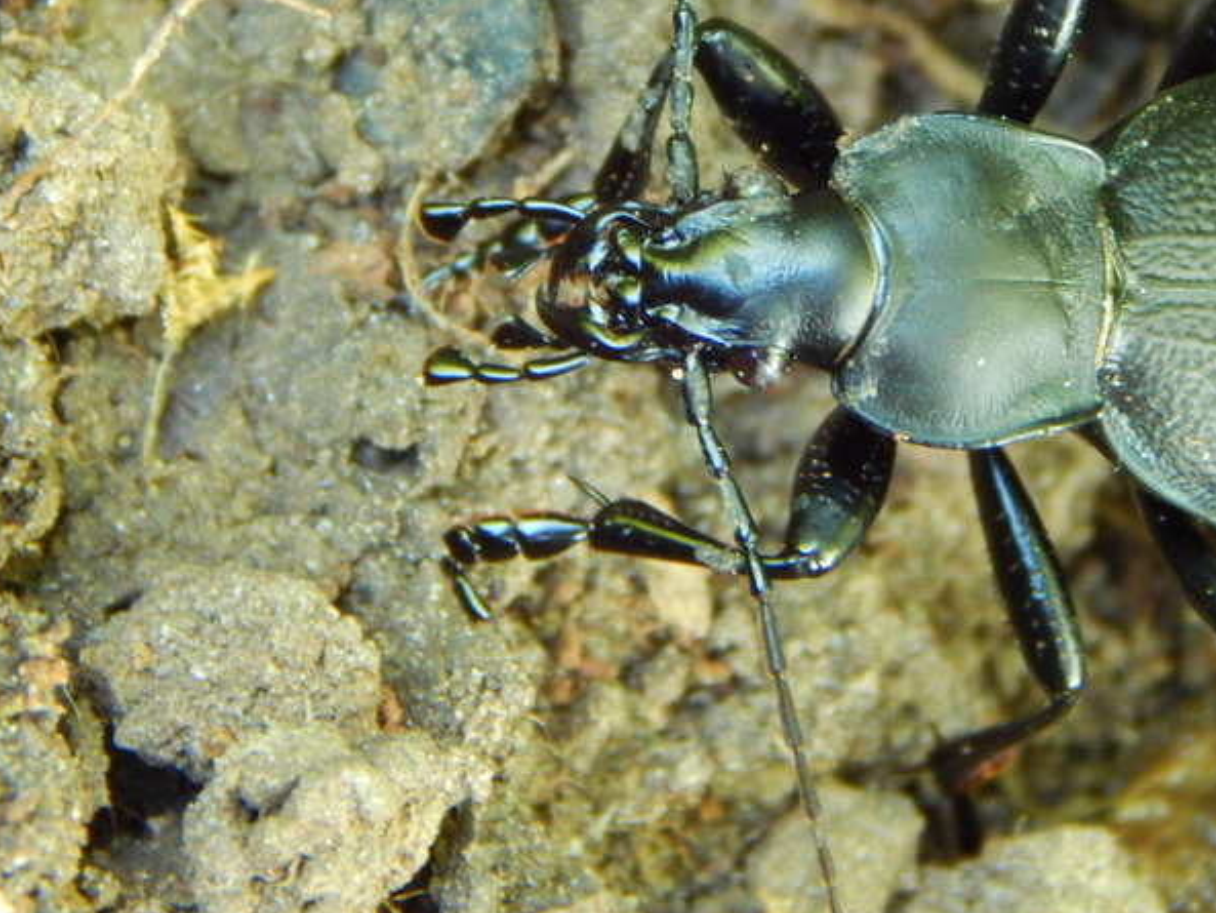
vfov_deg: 5.7
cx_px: 657
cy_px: 263
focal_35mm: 262
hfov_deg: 7.6
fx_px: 9205
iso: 500
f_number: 5.3
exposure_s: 1/15
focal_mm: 32.8
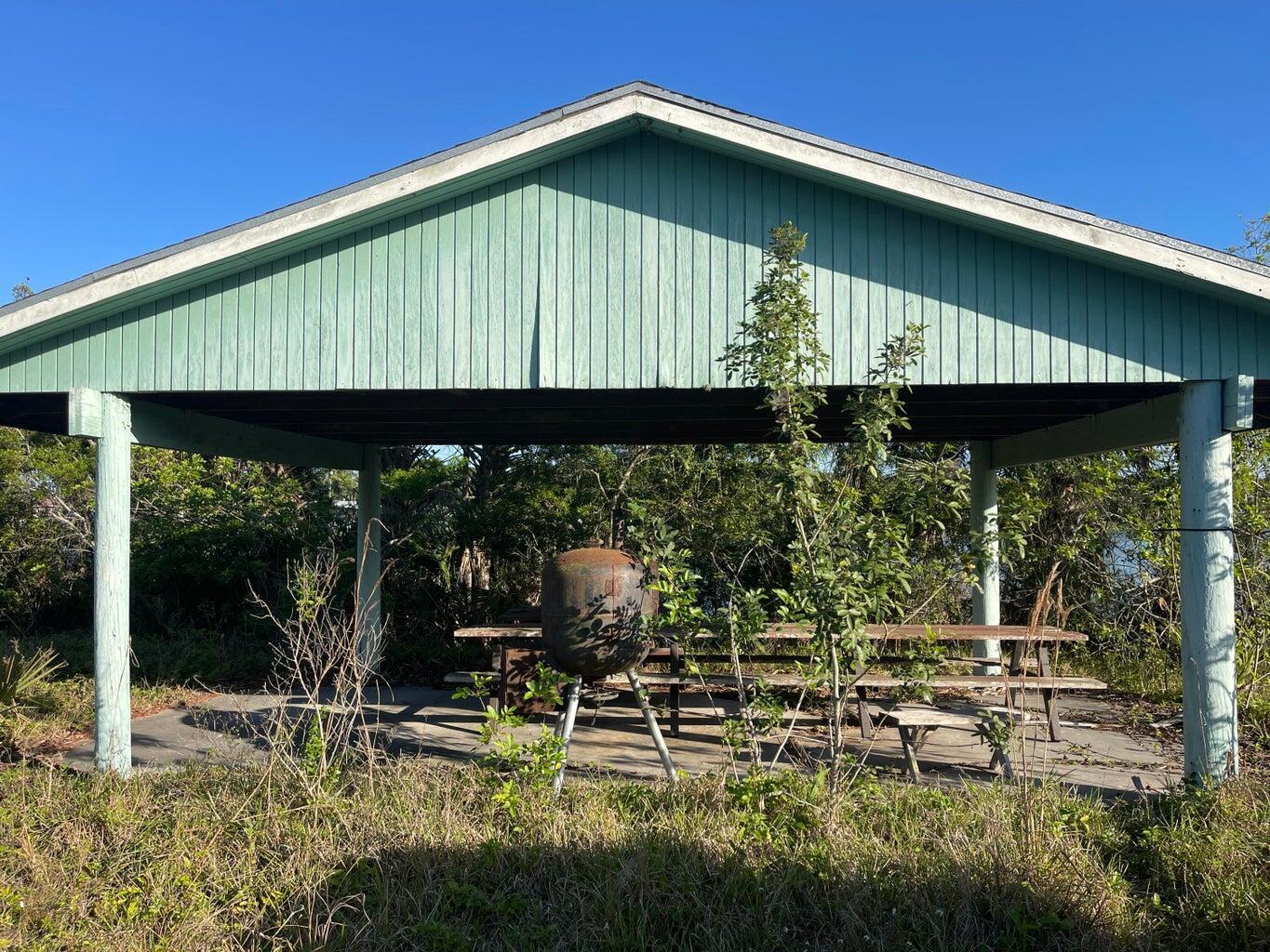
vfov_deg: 54.9
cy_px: 476
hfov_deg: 69.4
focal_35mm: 25
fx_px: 917
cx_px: 635
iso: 32
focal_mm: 5.1
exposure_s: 1/2336
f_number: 1.6
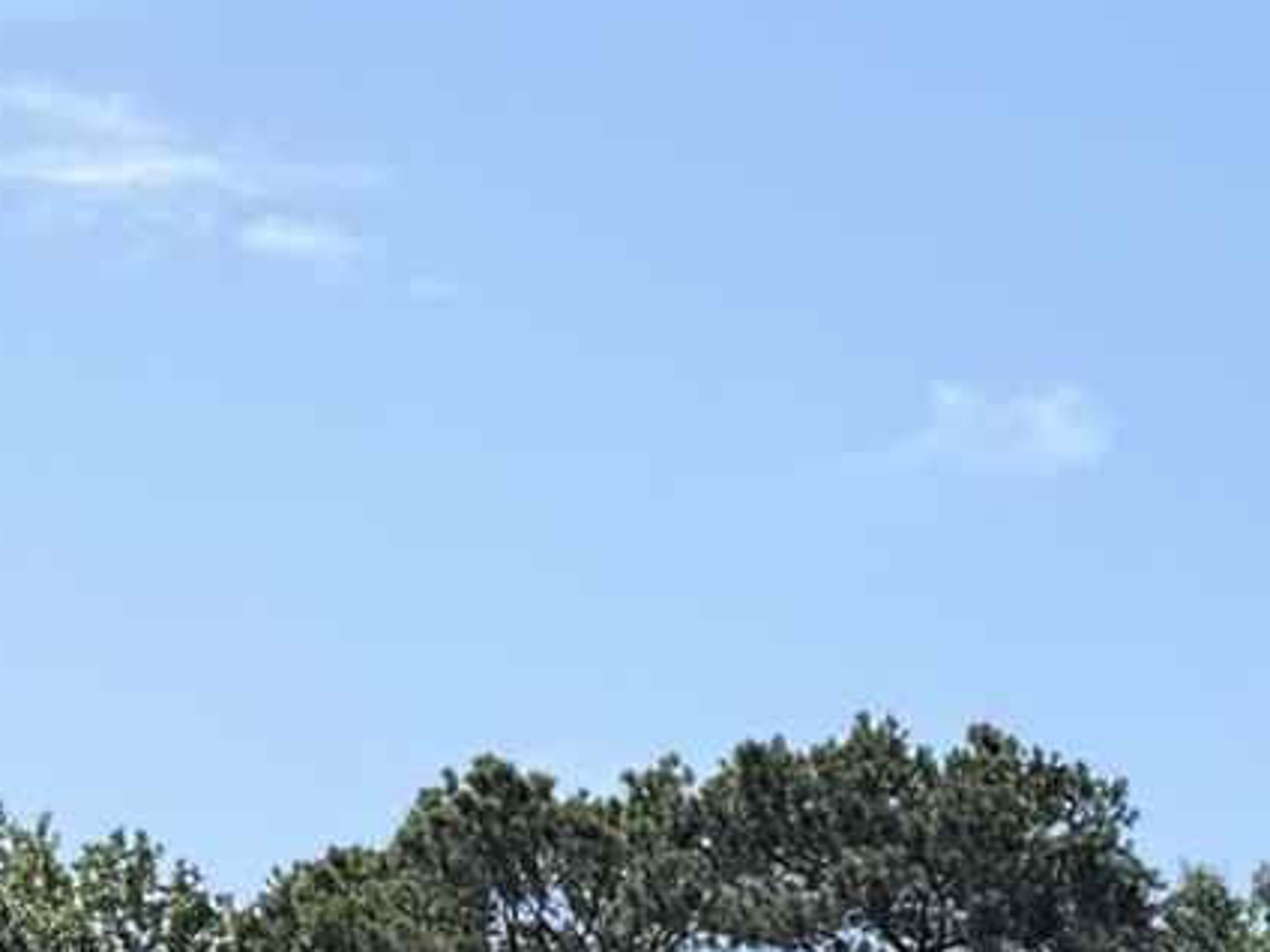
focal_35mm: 174
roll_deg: -0.3
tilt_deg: +2.3
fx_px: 6384
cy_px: 1841
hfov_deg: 9.8
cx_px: 3238
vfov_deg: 8.2
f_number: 1.78
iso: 80
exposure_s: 1/4167
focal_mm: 6.76
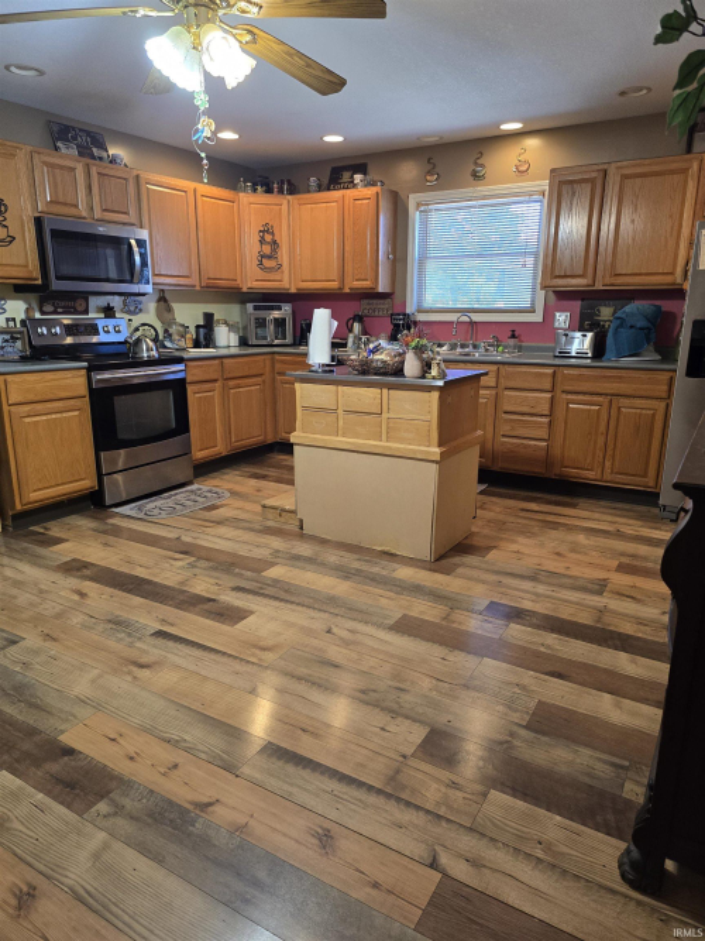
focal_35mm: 23
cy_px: 470
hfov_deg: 58.9
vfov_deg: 73.9
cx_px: 352
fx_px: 625
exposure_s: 1/120
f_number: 1.7
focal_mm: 6.3
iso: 250
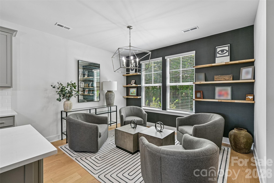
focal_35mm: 16
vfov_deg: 73.7
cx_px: 137
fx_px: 122
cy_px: 92
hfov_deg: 96.7
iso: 160
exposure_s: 1/15
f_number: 8
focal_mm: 16
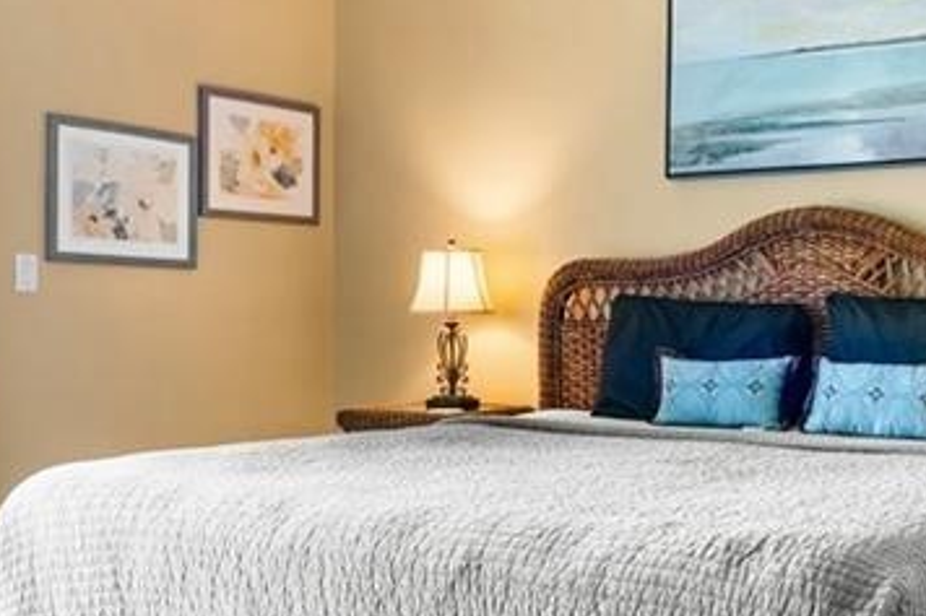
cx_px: 718
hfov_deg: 41.2
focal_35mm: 46
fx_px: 1183
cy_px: 329
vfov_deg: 29.2
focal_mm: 16
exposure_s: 1/2.5
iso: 320
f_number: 10
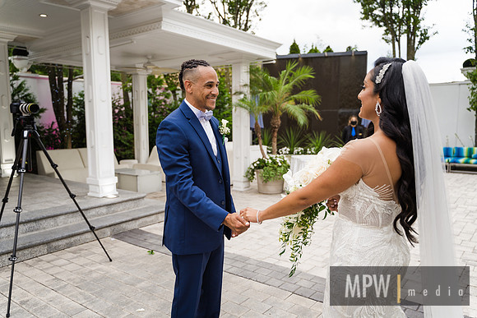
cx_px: 238
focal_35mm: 28
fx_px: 371
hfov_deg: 65.5
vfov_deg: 46.4
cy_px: 159
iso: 100
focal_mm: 28
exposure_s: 1/50
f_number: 2.8
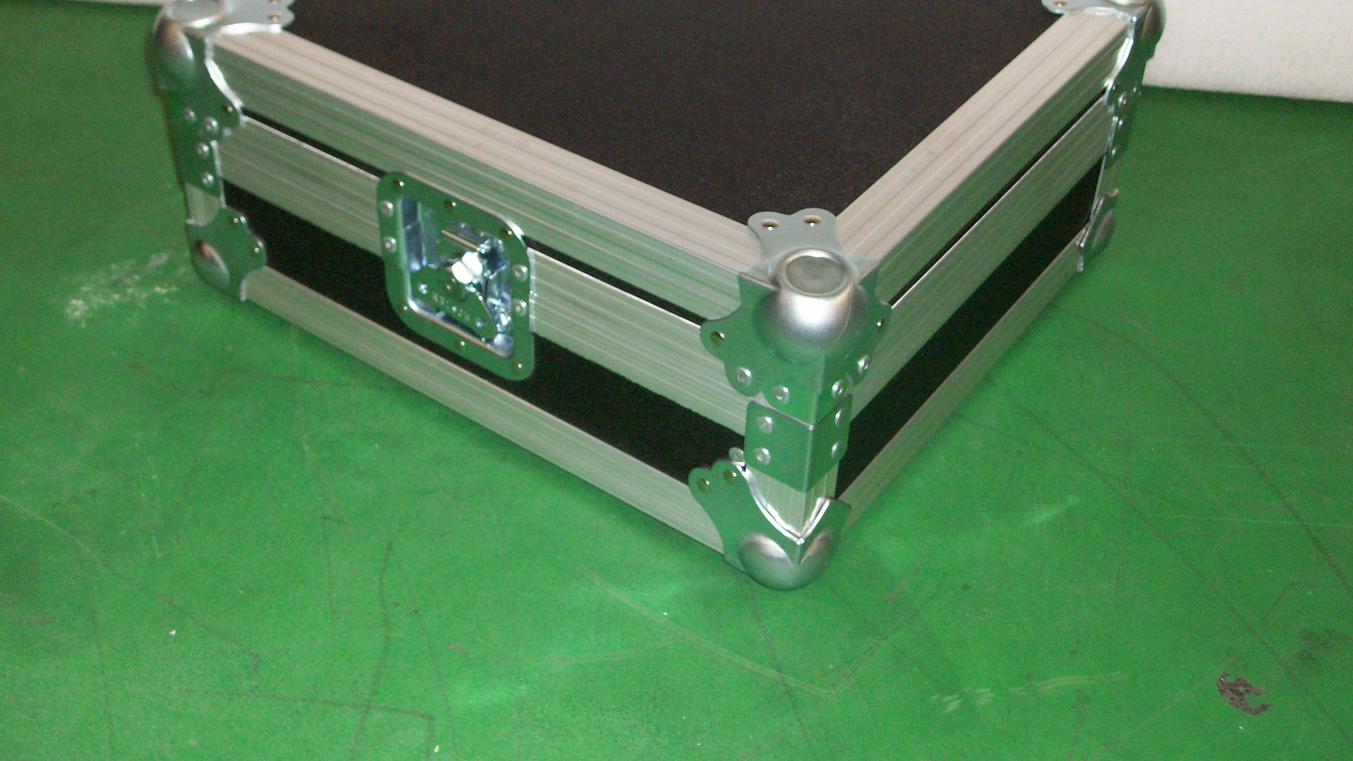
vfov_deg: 25.9
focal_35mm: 46
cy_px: 279
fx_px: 1650
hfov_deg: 44.6
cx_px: 679
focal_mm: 7.1
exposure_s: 1/46
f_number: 3.2
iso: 160
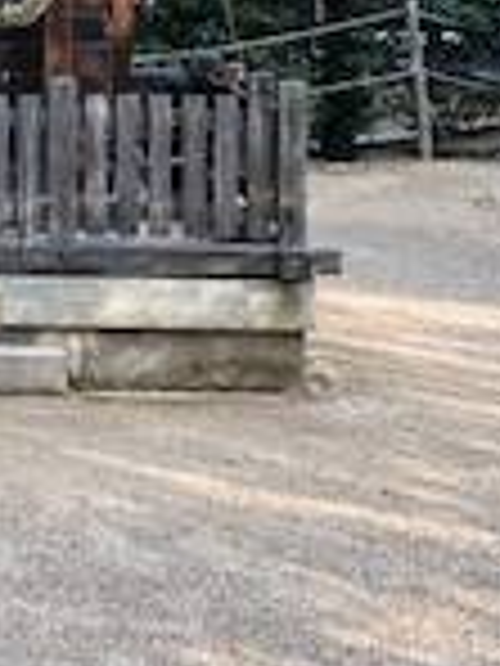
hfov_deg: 11.8
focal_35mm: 121
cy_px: 63
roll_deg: +1.0
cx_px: -189
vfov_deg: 16.1
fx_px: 2330
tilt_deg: -3.8
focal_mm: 3.99
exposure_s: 1/120
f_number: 1.8
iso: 25
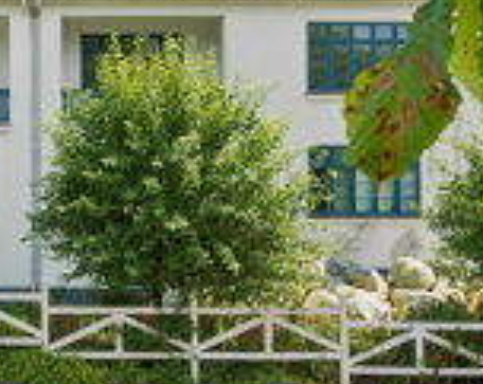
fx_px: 813
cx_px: 38
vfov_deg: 26.6
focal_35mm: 57
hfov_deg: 31.4
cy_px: 221
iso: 200
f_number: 10
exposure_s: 1/125
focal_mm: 23
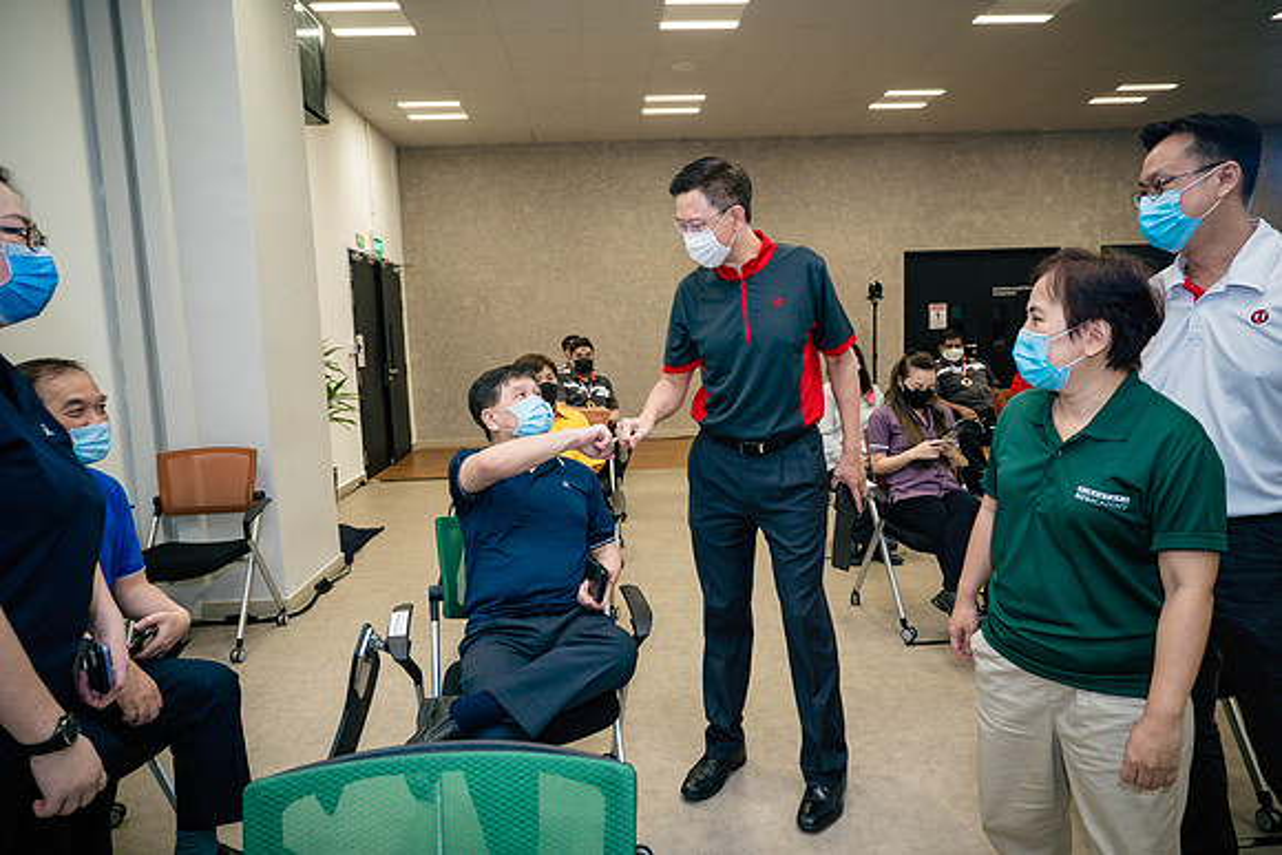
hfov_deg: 76.4
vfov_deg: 55.4
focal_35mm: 23
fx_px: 815
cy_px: 428
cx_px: 641
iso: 500
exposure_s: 1/160
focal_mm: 11
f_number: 2.2
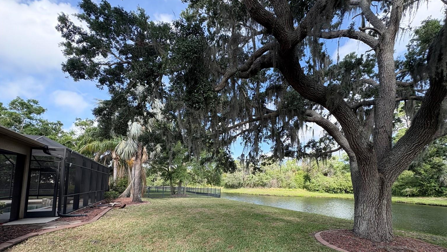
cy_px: 169
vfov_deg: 65.3
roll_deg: +0.4
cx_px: 233
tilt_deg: +4.6
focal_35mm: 16
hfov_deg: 99.3
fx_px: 190
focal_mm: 2.22
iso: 64
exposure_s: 1/561
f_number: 2.2
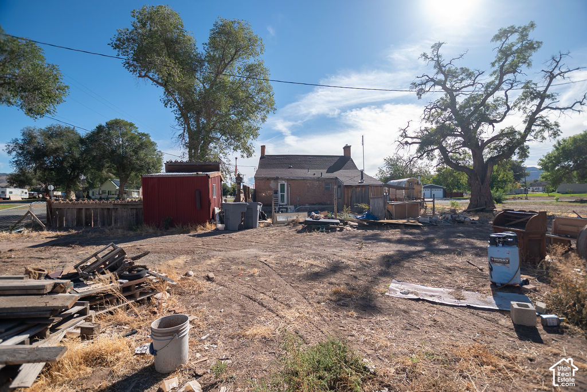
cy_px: 196
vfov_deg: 77.3
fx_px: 245
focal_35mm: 15
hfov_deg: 100.4
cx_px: 294
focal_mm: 10
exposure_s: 1/1000
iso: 100
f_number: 4
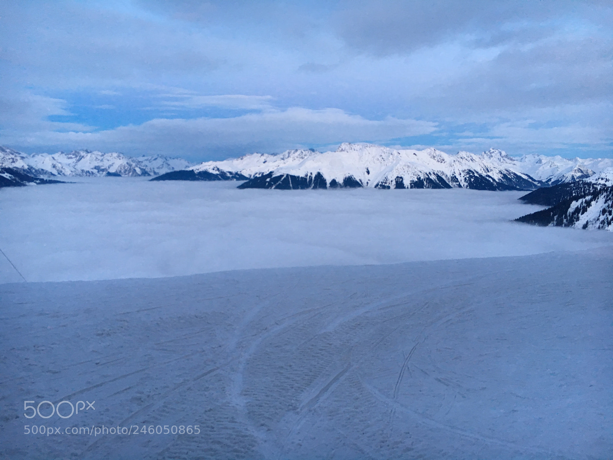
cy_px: 230
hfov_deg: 61.7
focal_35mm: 29
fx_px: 514
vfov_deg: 48.2
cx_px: 306
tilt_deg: -6.5
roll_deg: -0.2
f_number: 2.2
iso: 80
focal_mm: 4.15
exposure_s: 1/33
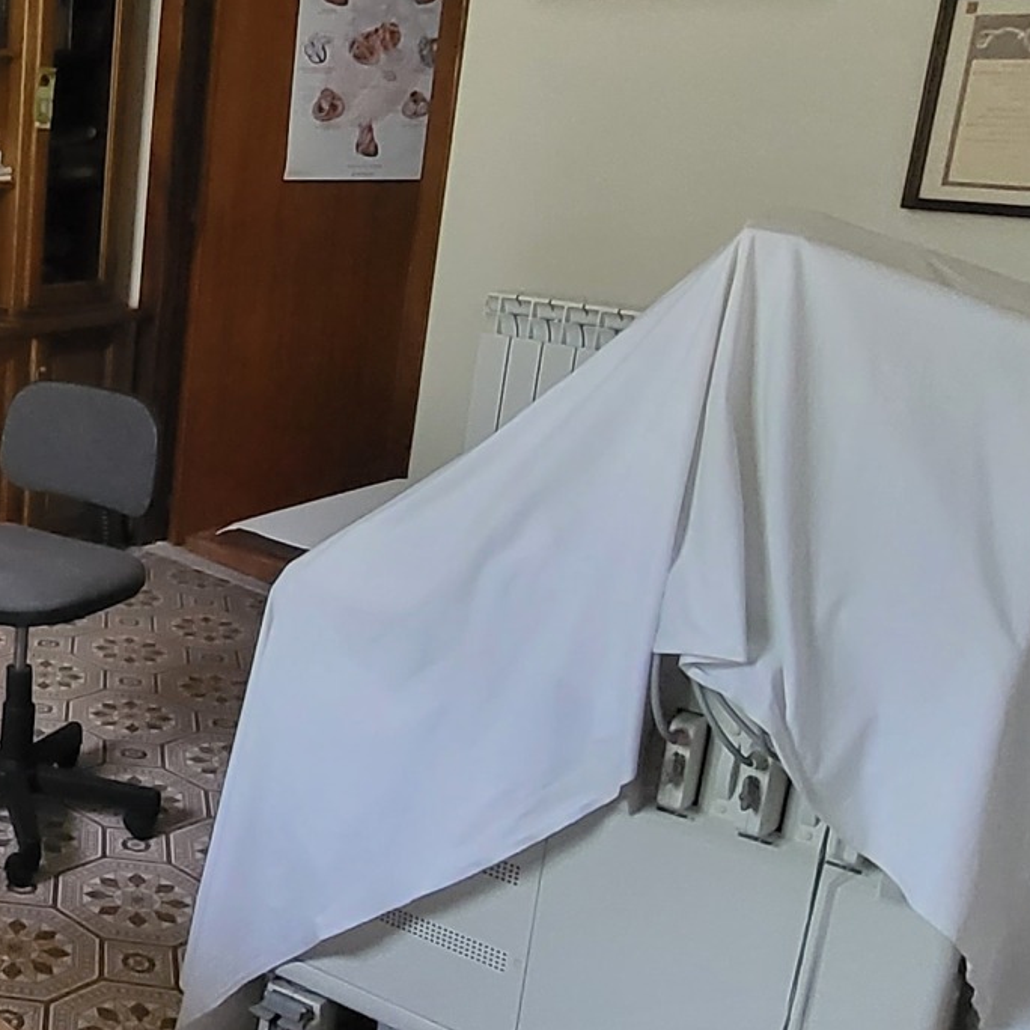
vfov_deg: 39.1
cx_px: -230
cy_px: 453
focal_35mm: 43
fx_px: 1448
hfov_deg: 32.0
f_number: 2.2
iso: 640
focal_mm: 1.74
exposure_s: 1/33
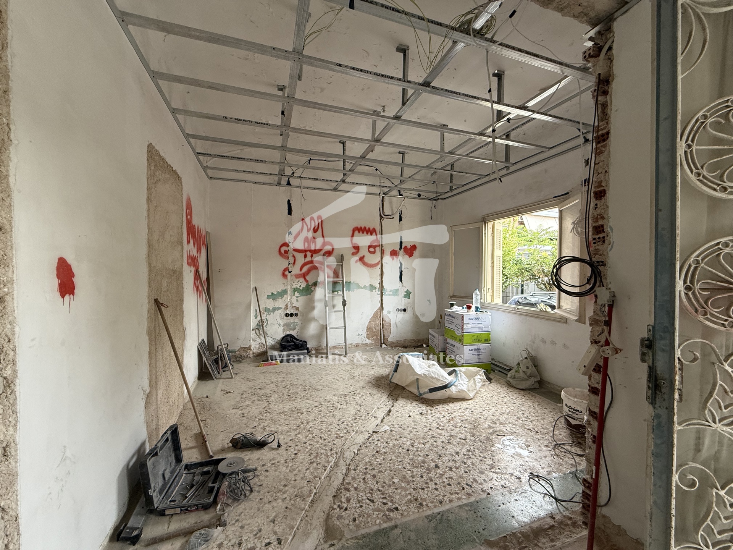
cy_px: 275
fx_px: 296
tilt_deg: -0.3
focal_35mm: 14
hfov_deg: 102.1
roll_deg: -0.4
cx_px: 366
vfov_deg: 85.7
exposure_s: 1/99
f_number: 2.2
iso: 200
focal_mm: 2.22
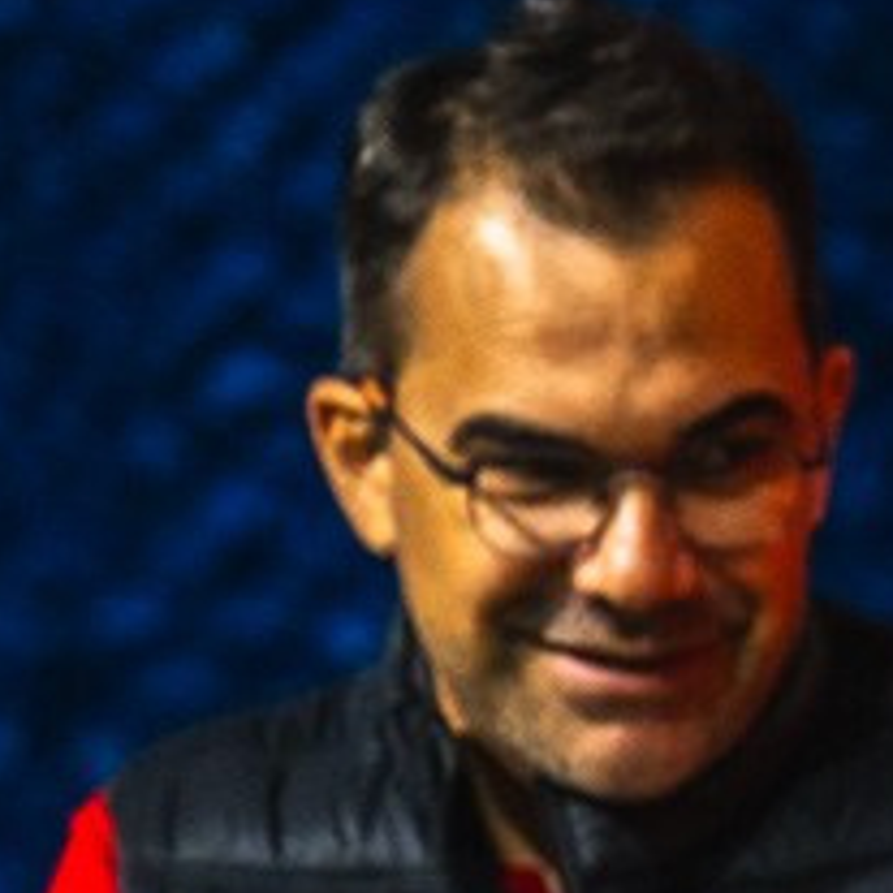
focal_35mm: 631
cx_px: 1782
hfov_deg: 2.8
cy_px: 1128
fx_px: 18417
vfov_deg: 2.8
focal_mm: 120
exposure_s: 1/1250
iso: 1250
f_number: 3.2
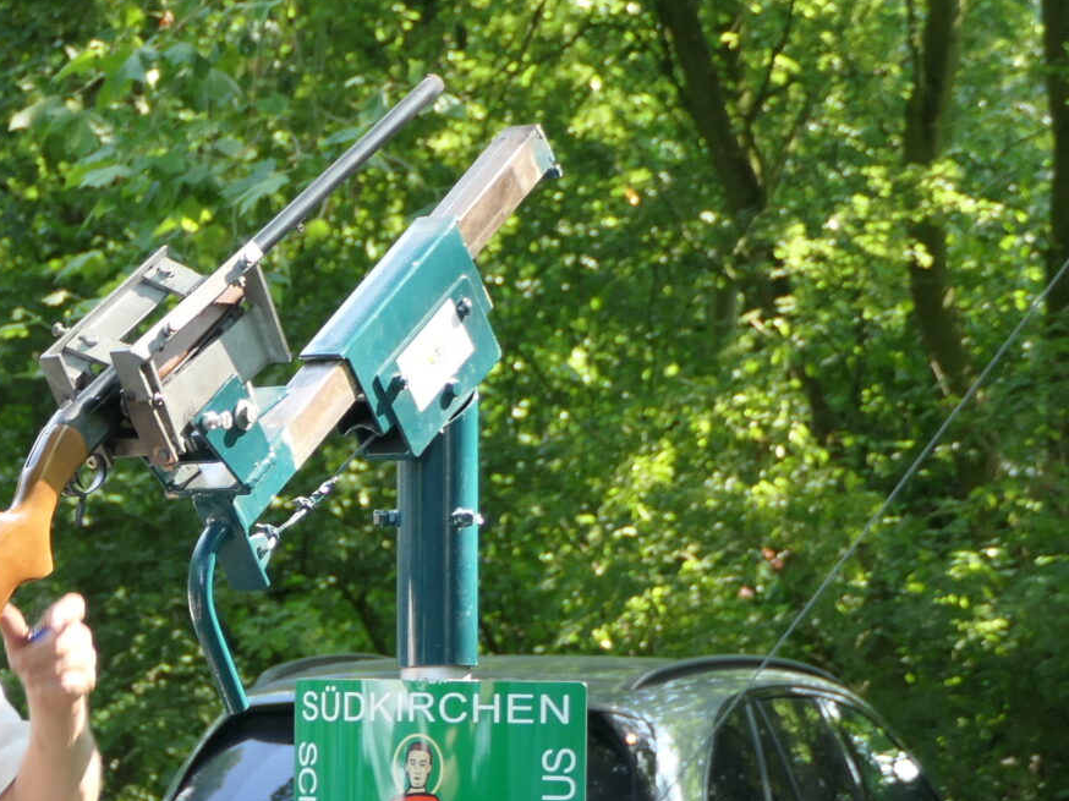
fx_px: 8089
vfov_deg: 5.7
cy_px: 528
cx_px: -174
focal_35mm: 262
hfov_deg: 7.5
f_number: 4.1
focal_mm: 34.1
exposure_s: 1/80
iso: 250
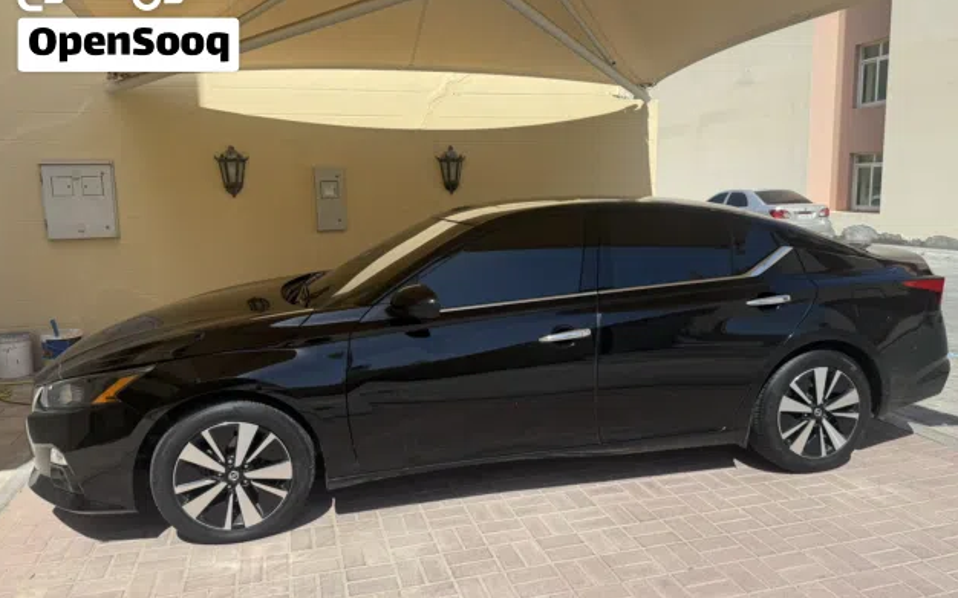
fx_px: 679
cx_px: 470
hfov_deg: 70.4
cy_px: 292
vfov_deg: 47.6
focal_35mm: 26
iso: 80
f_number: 1.78
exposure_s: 1/4167
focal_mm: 6.76
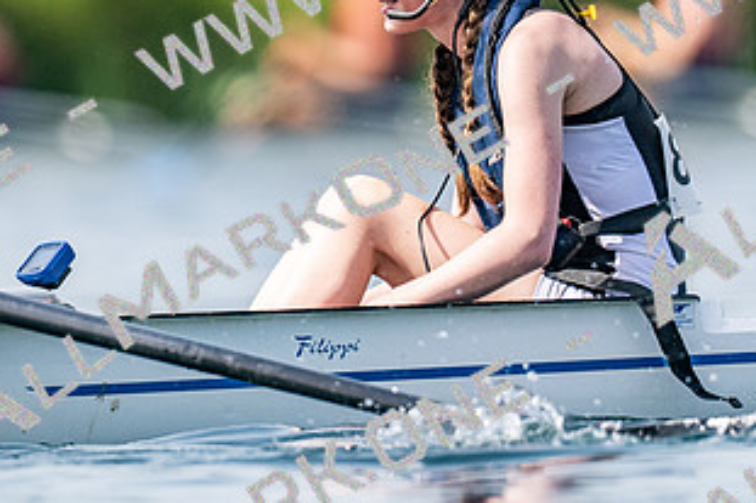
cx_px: 435
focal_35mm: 1676
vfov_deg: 0.8
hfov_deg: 1.2
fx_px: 35176
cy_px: 97
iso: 280
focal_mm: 600
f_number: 5
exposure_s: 1/2500
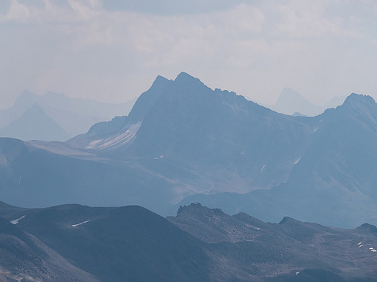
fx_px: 3244
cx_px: 182
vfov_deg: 5.0
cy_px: 142
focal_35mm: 298
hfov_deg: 6.7
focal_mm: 132
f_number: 8
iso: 200
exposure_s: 1/800
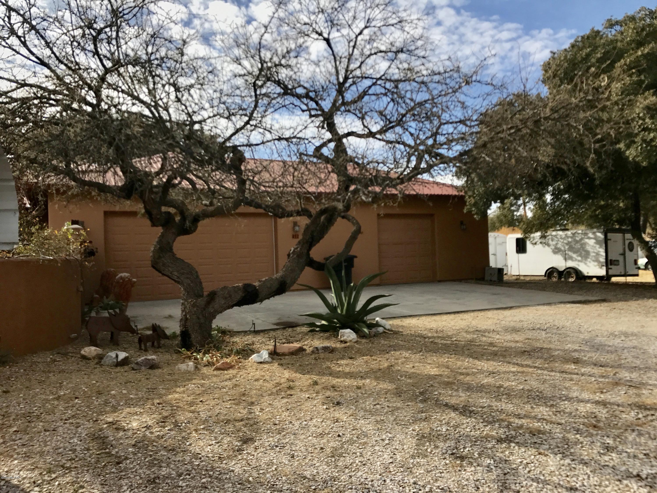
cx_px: 328
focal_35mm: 28
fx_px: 531
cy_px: 246
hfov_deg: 63.4
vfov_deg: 49.7
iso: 20
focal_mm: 3.99
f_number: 1.8
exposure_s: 1/2128
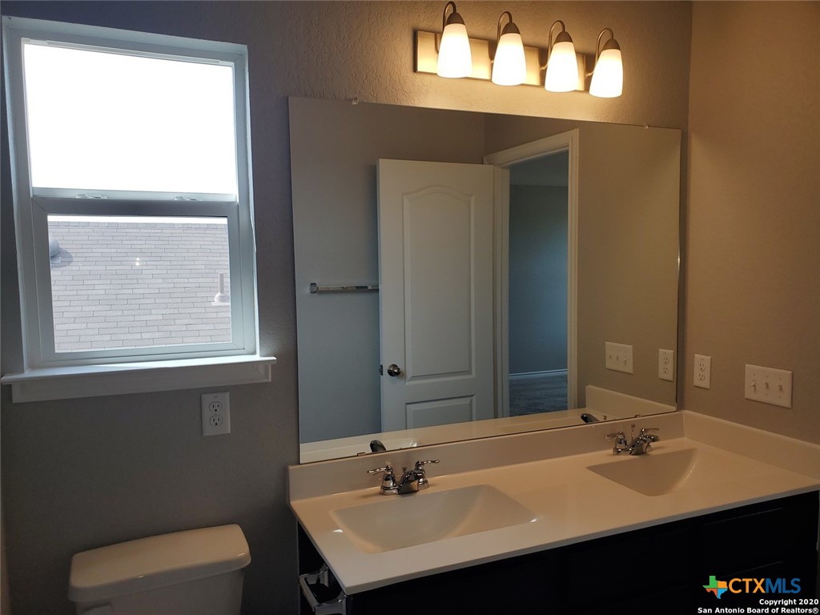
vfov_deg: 53.1
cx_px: 410
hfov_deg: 67.3
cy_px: 308
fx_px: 616
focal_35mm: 26
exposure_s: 1/217
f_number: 2.4
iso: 50
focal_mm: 4.3
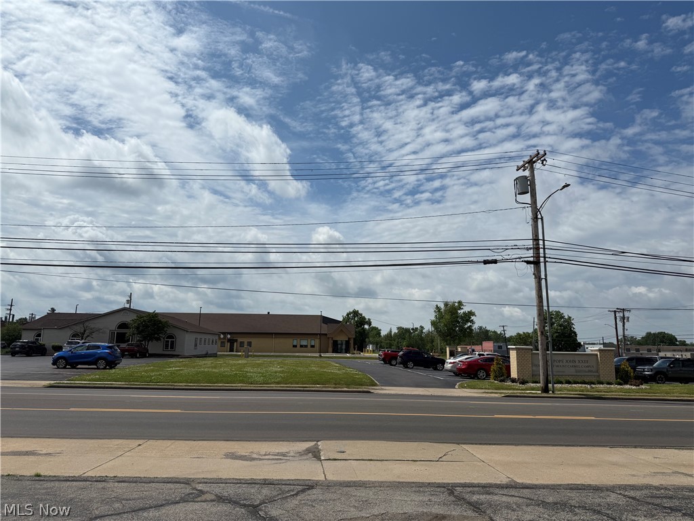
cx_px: 347
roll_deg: -1.0
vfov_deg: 56.8
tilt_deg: +10.2
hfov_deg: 71.6
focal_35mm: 24
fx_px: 481
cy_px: 260
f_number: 1.78
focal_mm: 6.76
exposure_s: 1/14286
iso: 64
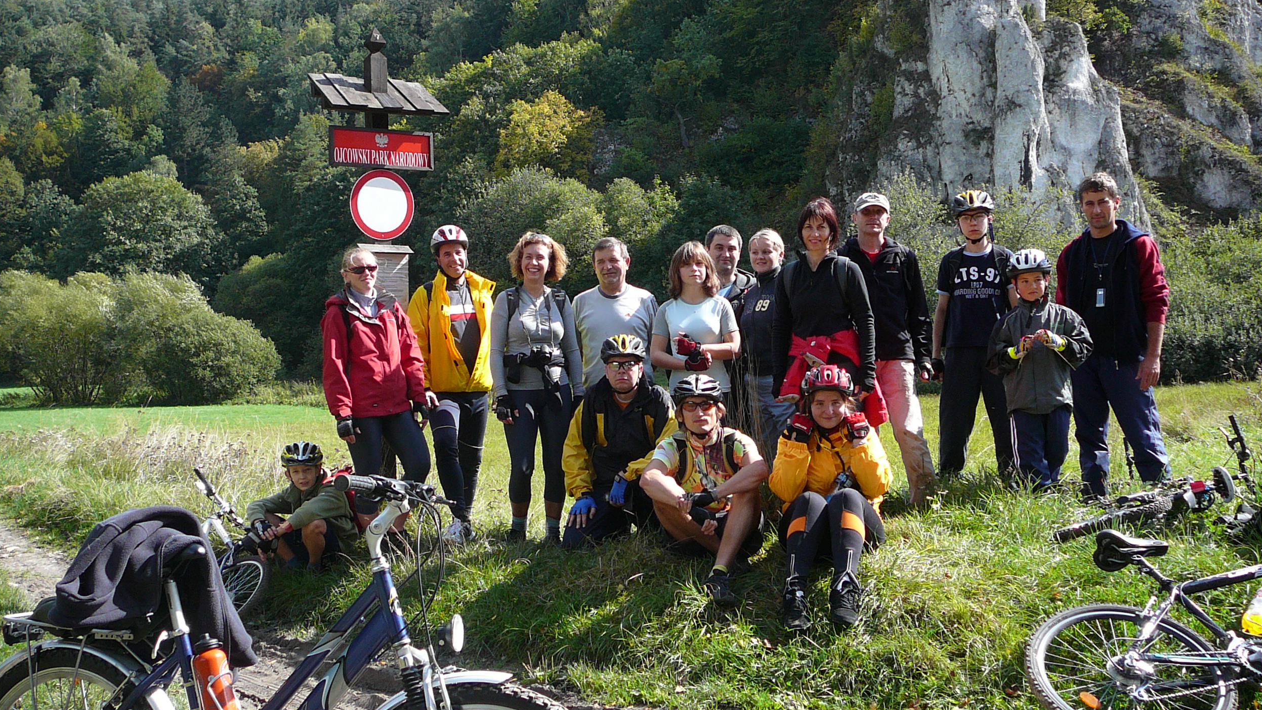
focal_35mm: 39
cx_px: 638
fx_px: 1305
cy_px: 311
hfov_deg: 51.6
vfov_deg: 30.4
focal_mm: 5.2
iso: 80
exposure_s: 1/400
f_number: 2.8
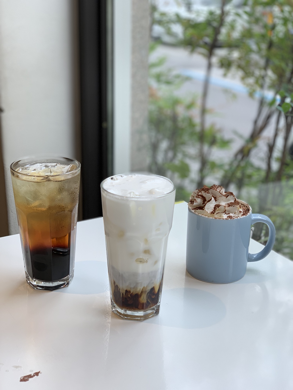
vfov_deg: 36.8
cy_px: 195
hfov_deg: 28.0
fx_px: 587
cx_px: 146
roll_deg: -1.1
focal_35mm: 52
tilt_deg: -19.7
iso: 50
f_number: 2.4
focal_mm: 6
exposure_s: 1/122
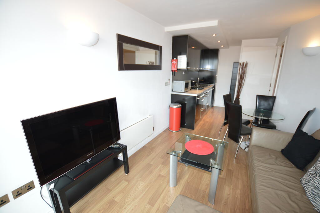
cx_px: 160
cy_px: 106
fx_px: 133
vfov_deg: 77.2
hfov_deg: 100.4
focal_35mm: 15
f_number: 4
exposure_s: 1/60
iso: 400
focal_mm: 10
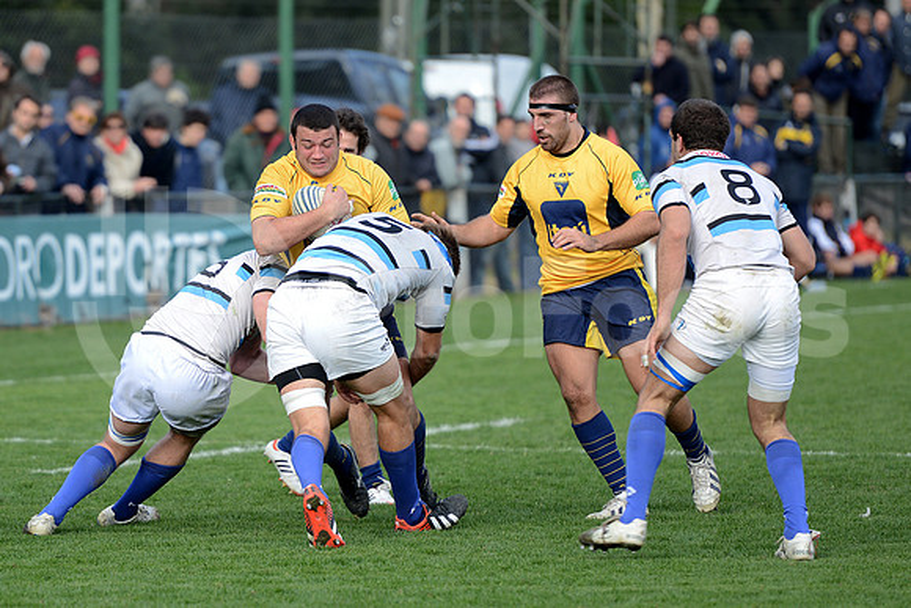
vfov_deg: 7.0
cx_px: 456
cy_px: 304
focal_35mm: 195
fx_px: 4936
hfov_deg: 10.5
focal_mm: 195
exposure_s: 1/500
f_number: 2.8
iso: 250
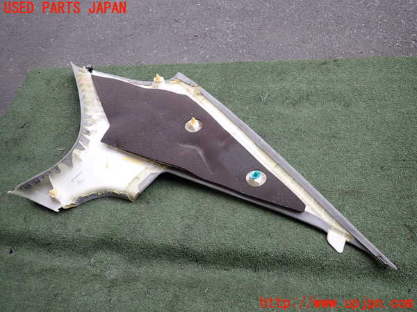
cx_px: 208
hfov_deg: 69.4
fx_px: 301
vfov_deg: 54.9
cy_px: 156
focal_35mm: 25
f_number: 2
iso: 100
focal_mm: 4.5
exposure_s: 1/125
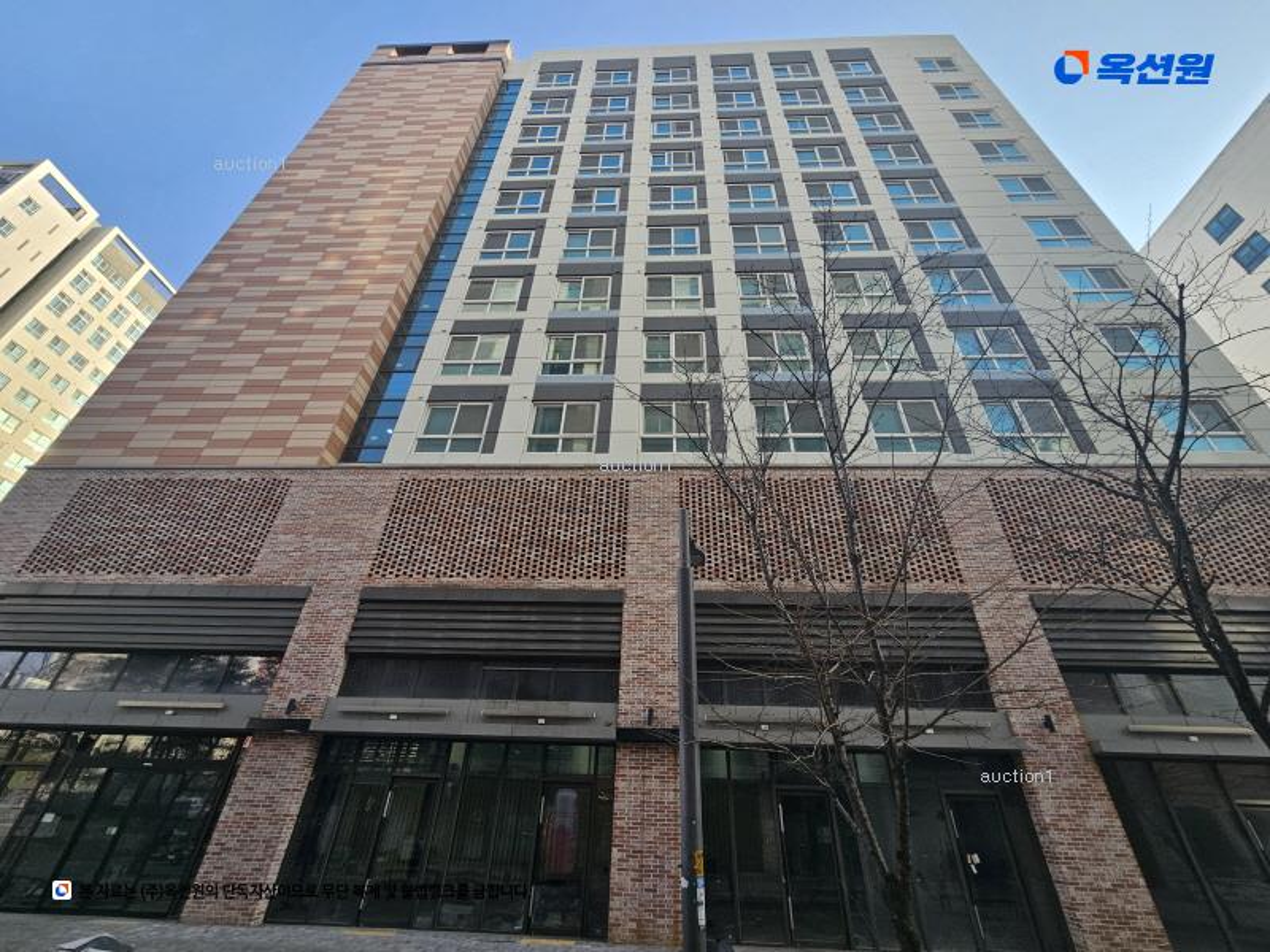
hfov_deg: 106.2
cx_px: 635
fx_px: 477
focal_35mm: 13
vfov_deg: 89.9
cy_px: 476
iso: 50
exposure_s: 1/773
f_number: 2.2
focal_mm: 2.2
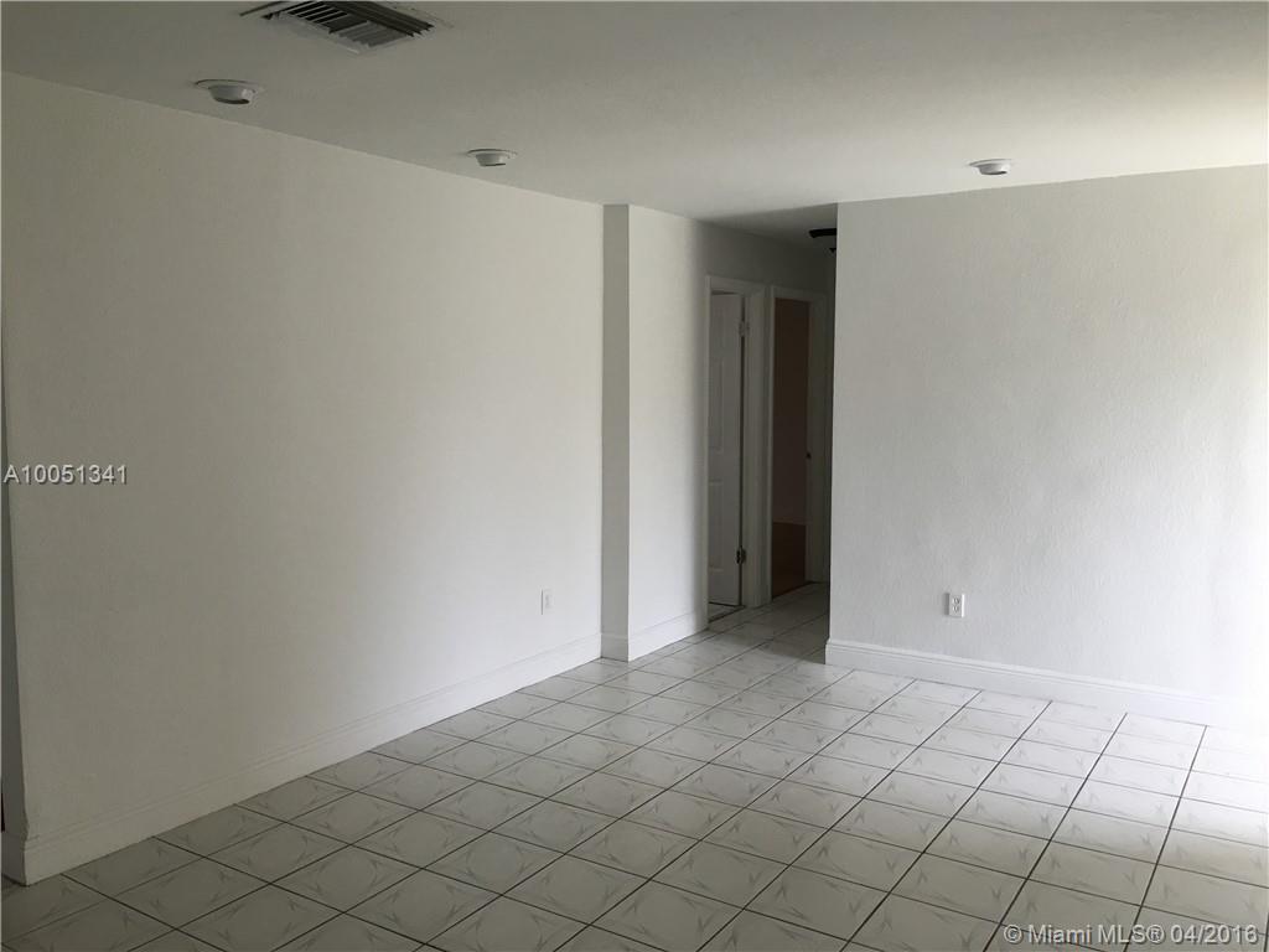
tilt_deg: -5.9
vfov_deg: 48.2
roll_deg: -0.3
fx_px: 1063
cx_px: 634
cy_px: 476
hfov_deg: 61.7
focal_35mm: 29
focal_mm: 4.15
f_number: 2.2
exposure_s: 1/40
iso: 25
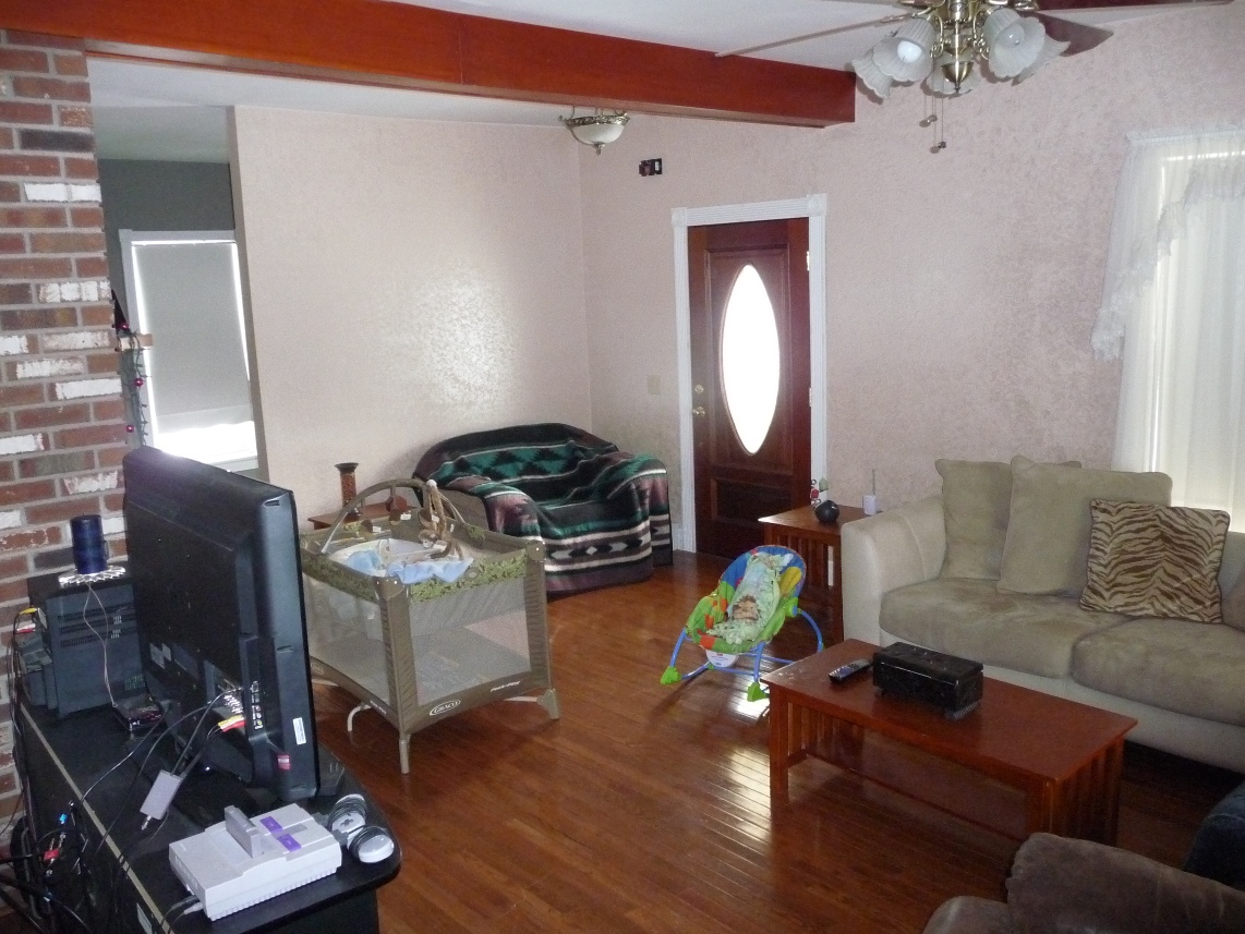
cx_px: 622
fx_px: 1007
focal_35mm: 28
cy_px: 467
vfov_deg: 49.8
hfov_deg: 63.4
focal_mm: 4.7
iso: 640
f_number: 3.3
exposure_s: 1/30
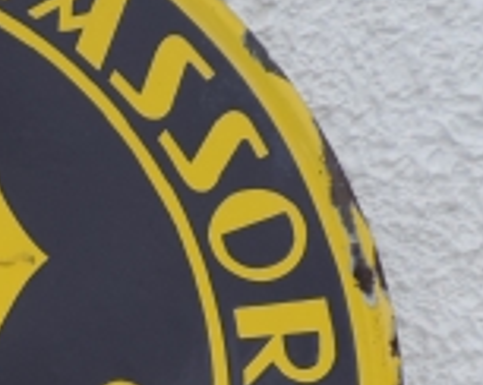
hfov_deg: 18.7
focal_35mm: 92
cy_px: 394
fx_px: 1313
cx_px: -212
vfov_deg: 16.3
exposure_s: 1/160
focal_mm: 4.3
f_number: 3
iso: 80
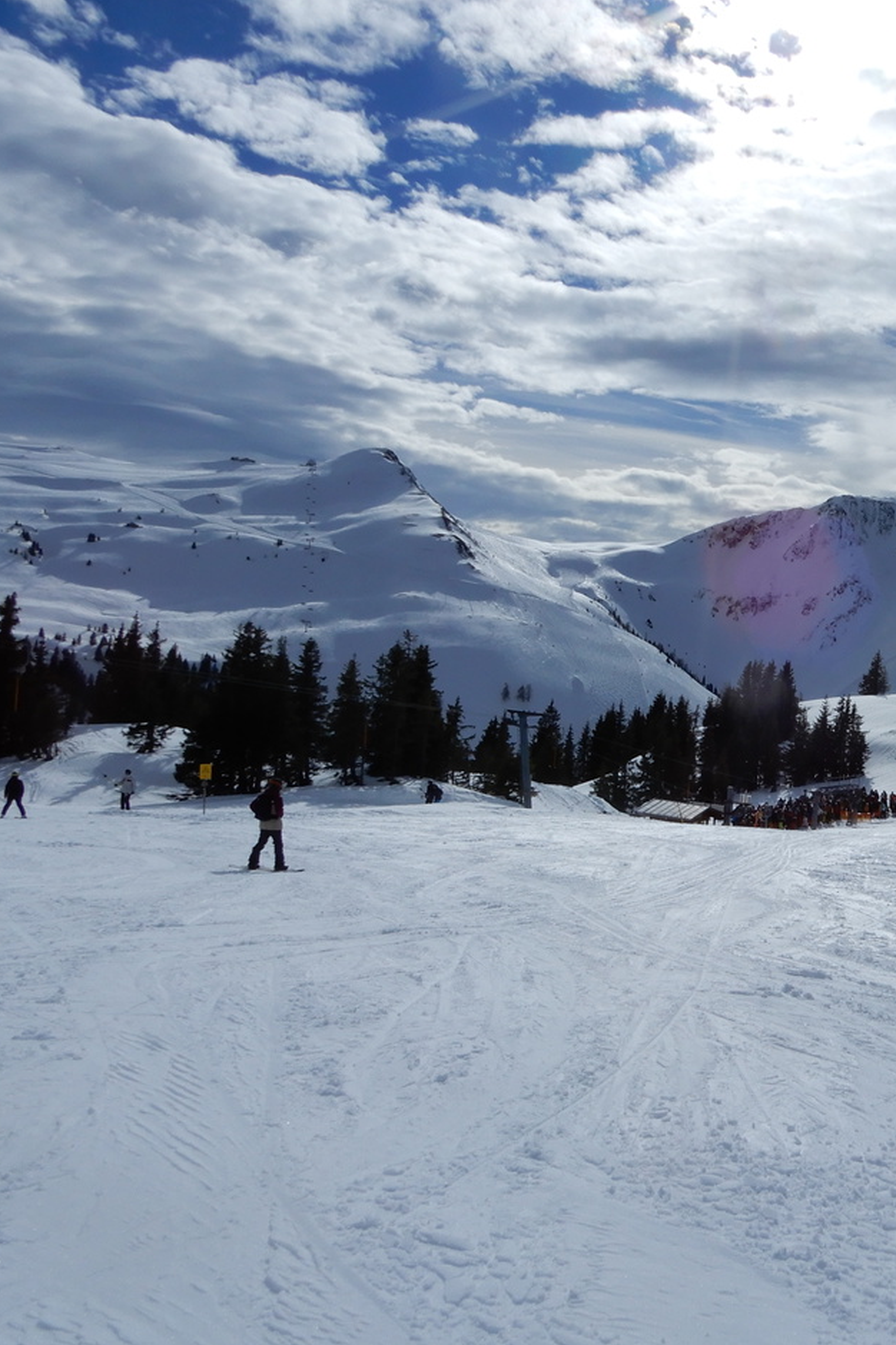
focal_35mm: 34
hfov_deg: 36.3
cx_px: 817
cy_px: 660
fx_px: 1270
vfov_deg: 55.8
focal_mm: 4.3
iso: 80
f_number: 7.1
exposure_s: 1/1600
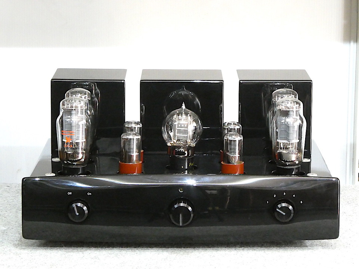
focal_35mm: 135
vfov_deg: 11.0
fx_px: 1400
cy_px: 134
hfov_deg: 14.6
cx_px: 180
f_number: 6.3
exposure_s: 1/25
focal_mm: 24.2
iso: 1600
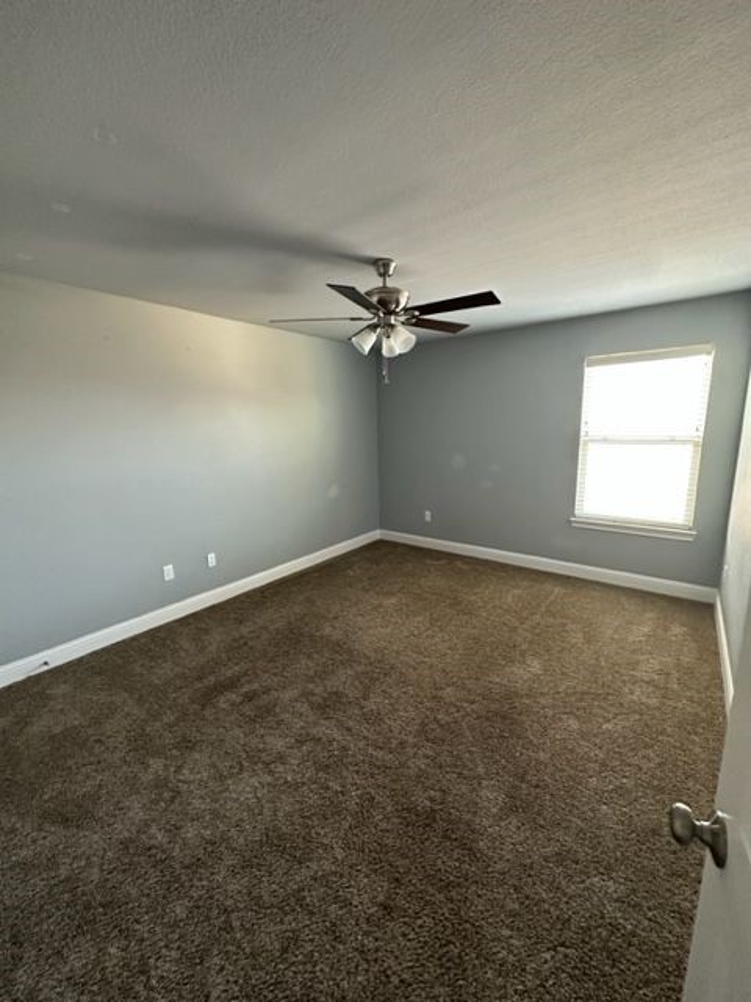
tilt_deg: -11.5
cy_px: 501
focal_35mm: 14
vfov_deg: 102.1
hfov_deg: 85.7
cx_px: 376
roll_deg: +0.4
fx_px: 405
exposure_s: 1/60
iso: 800
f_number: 2.2
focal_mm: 2.22
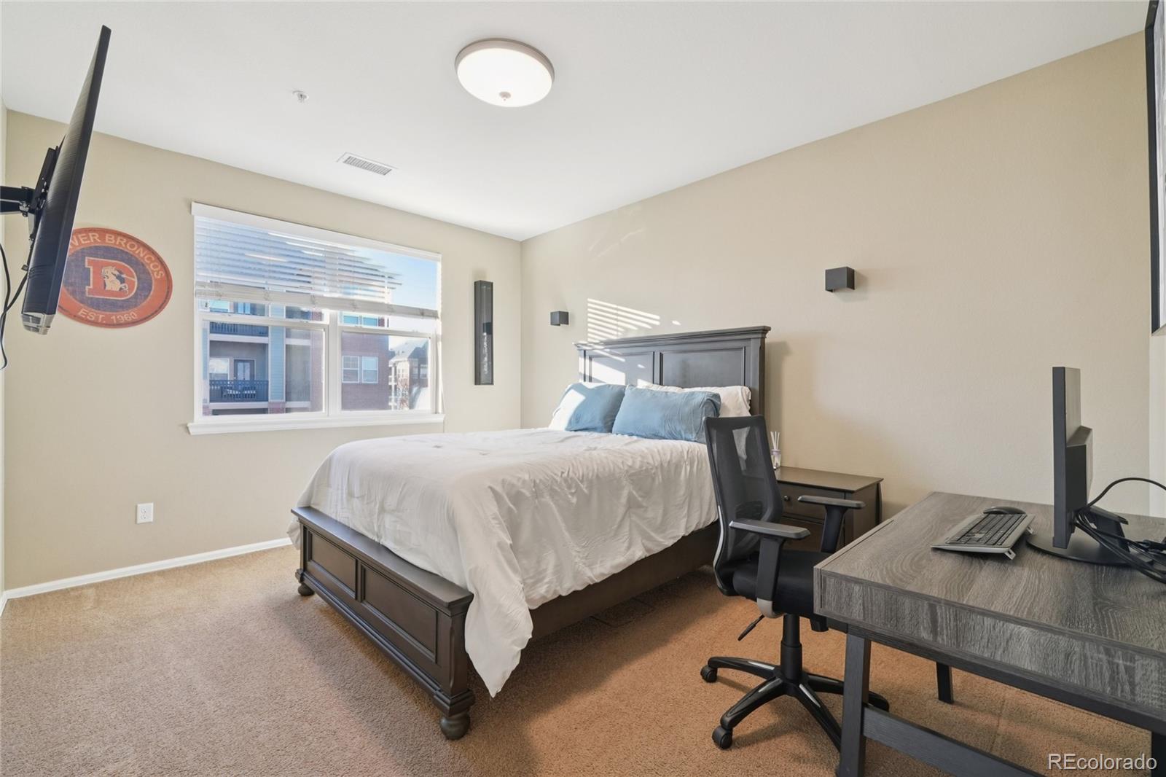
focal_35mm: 15
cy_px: 388
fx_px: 486
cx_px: 583
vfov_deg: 77.3
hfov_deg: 100.4
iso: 800
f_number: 8
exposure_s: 1/6
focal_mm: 10
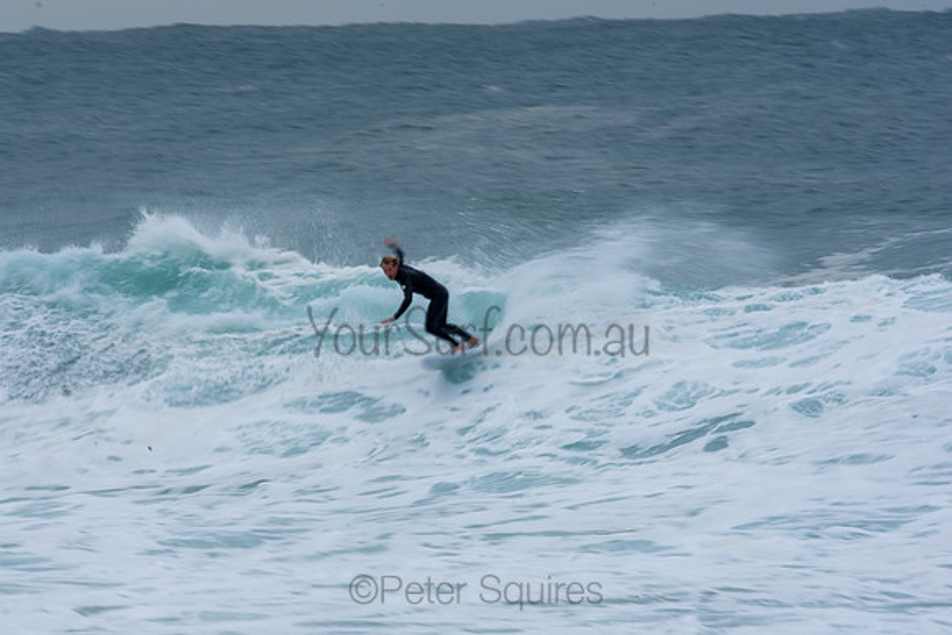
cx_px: 476
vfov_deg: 1.8
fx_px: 19837
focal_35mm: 750
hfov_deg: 2.7
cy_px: 318
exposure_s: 1/25
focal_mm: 500
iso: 100
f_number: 29
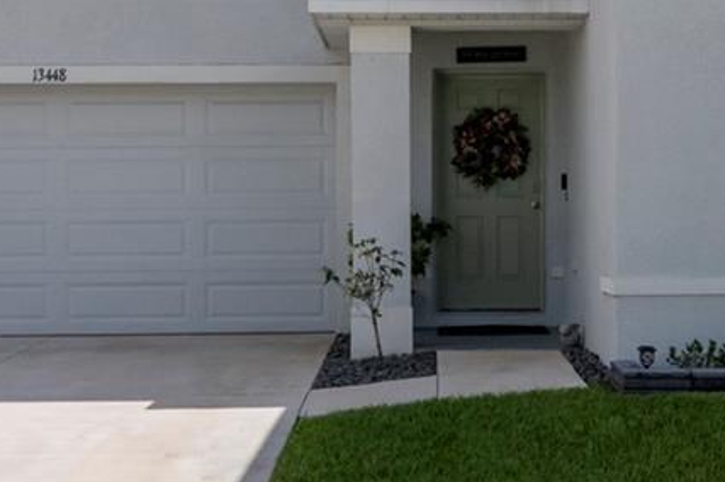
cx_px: 436
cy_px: 143
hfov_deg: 32.4
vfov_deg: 21.8
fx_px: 1245
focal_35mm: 62
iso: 800
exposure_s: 1/2500
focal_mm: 11
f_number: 8
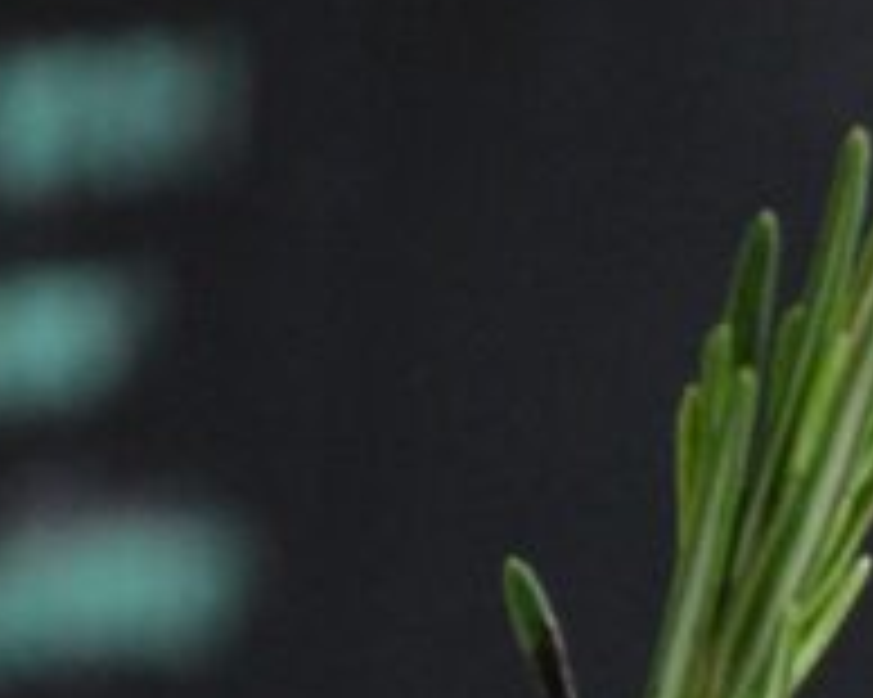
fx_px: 21460
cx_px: 1368
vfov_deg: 1.9
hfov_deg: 2.3
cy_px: 1389
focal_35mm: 831
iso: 640
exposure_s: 1/125
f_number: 5
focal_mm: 112
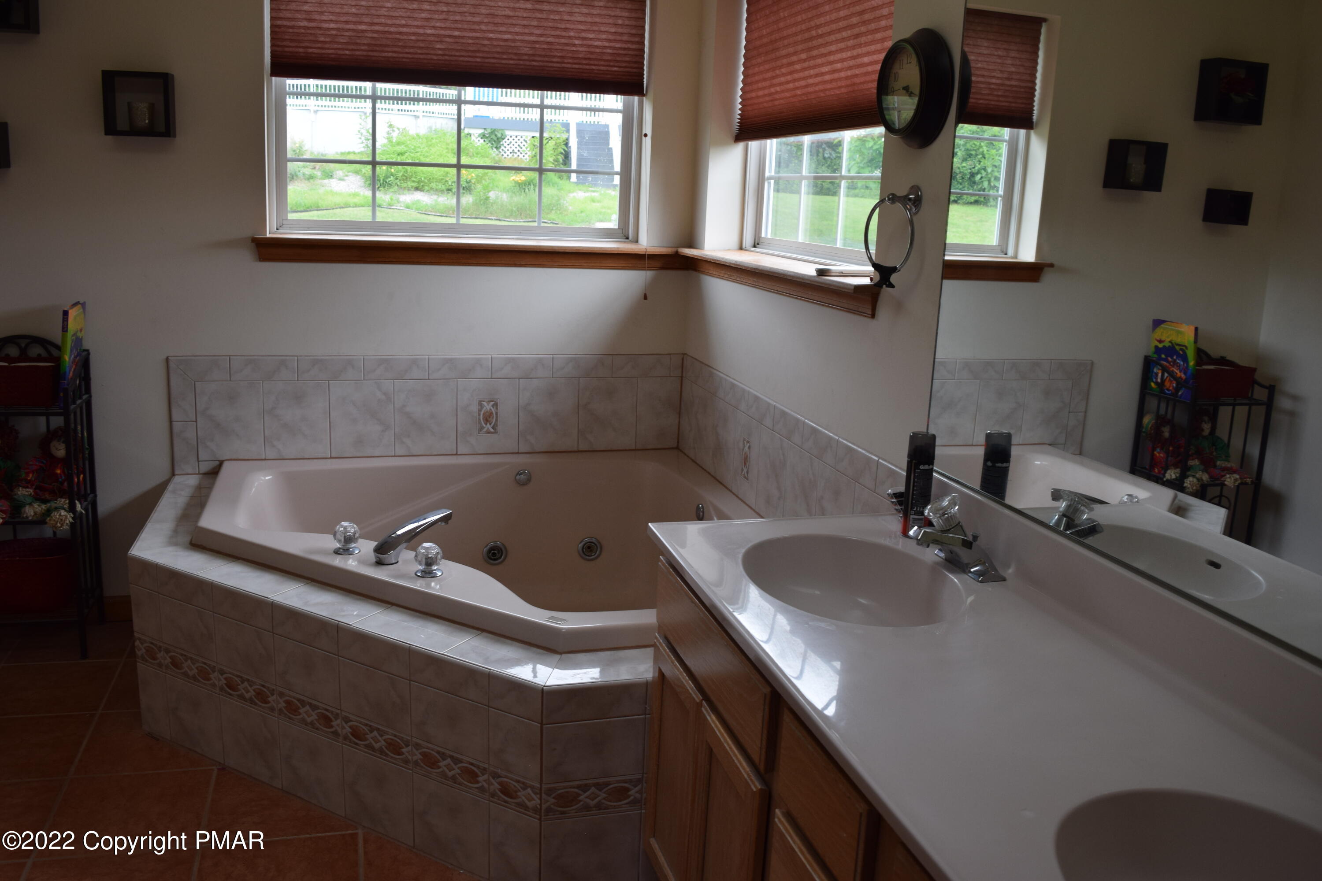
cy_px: 440
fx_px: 1102
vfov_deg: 43.6
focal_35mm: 30
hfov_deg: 61.9
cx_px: 661
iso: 400
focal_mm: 20
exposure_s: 1/125
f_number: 5.6
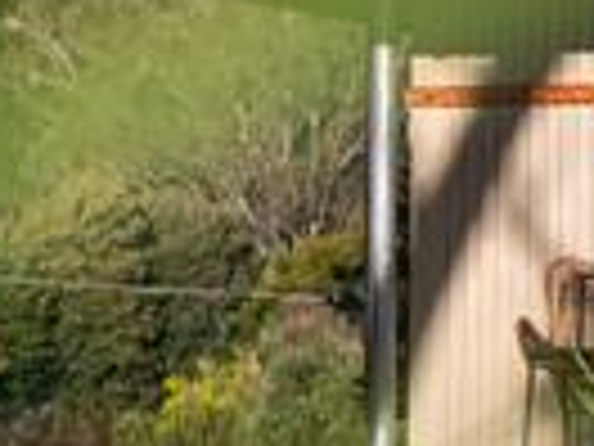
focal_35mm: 276
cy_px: -26
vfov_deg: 5.4
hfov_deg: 7.0
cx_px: 1142
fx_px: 4736
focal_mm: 25
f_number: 1.6
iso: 200
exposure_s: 1/6400
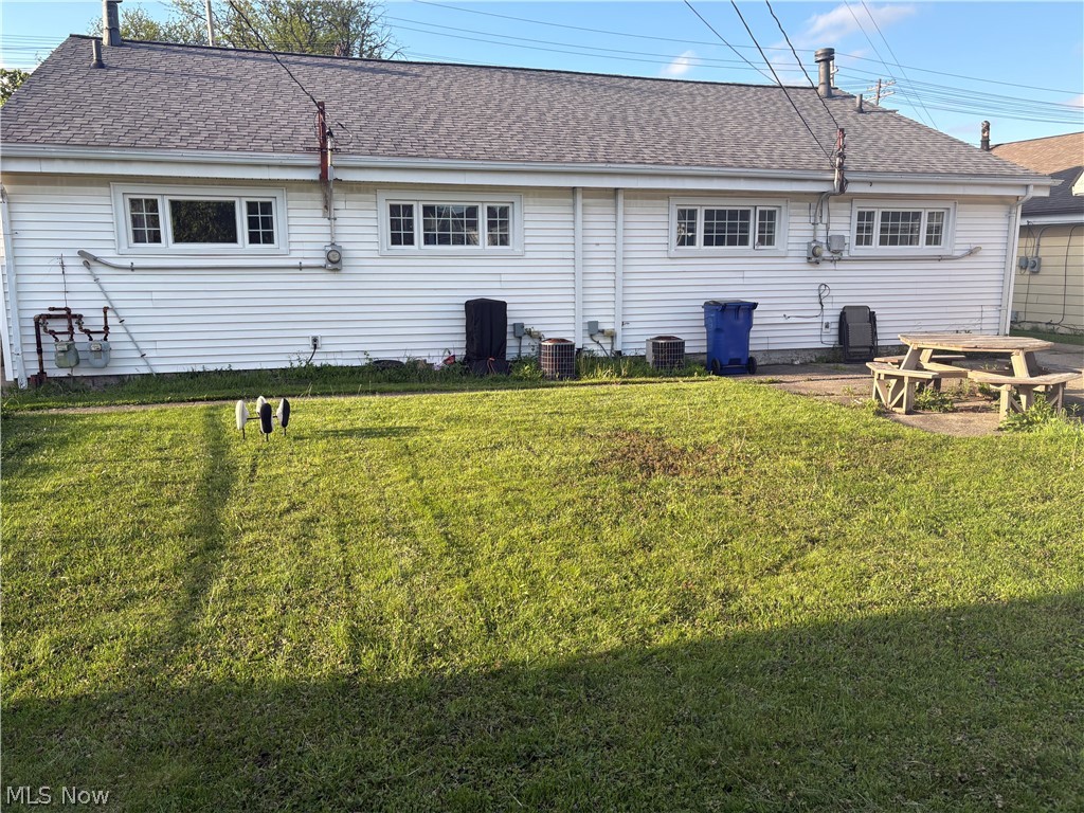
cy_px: 406
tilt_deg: -9.1
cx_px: 542
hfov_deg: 67.3
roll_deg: +0.7
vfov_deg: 53.1
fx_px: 814
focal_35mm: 26
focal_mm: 5.96
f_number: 1.6
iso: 50
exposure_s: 1/716
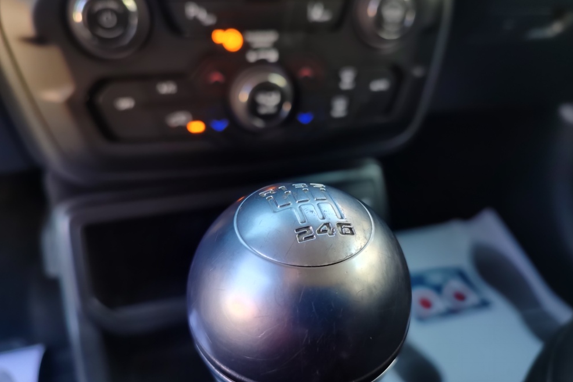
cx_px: 296
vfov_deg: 47.9
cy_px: 176
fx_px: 430
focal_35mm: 27
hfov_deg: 67.4
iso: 300
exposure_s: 1/50
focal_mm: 5.95
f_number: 1.89
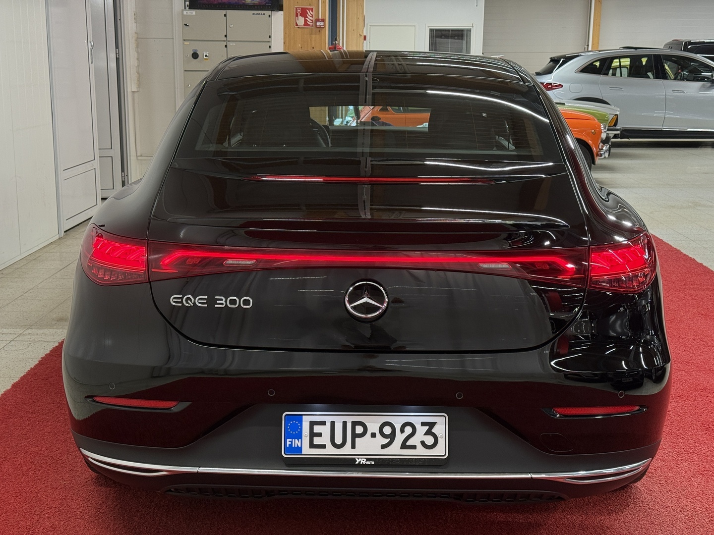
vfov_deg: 30.3
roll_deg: -0.3
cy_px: 268
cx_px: 357
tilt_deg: -10.8
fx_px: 990
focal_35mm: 48
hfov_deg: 39.7
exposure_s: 1/100
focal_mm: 6.76
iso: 100
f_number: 1.78
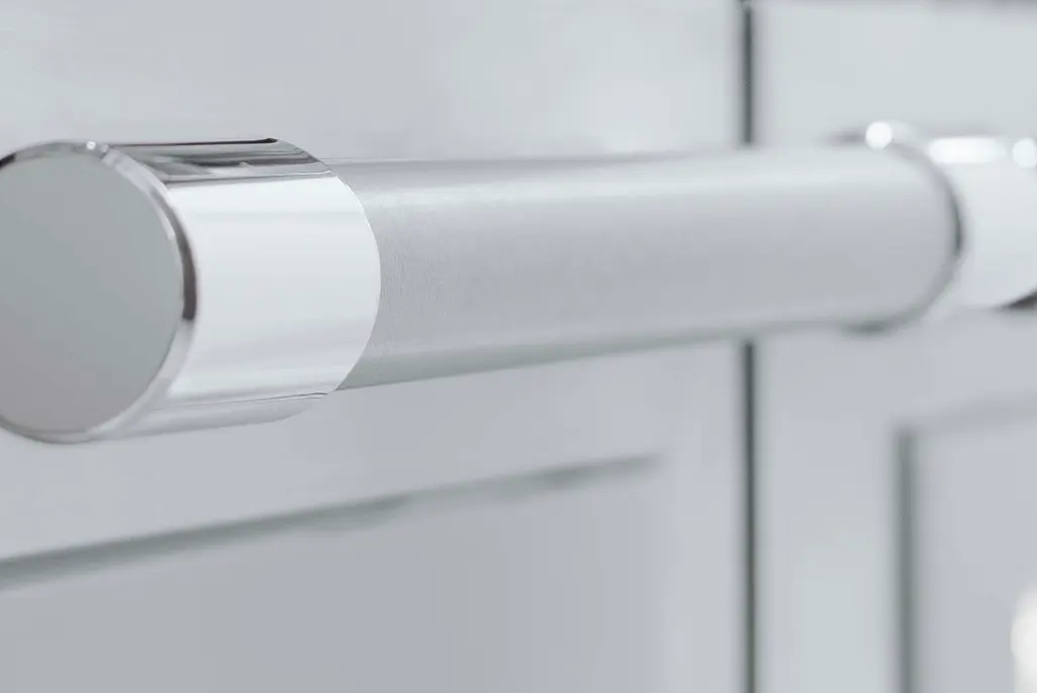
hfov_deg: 11.7
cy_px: -558
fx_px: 5043
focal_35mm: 175
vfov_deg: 7.6
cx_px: 580
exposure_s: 1/25
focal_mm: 45
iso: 125
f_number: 3.5
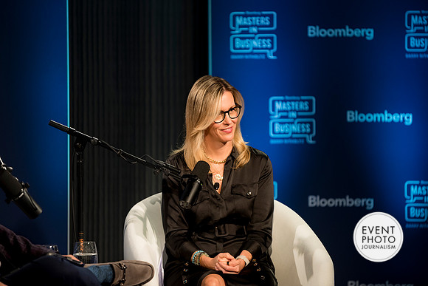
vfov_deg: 6.5
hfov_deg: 9.7
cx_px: 225
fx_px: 2519
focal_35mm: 212
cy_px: 135
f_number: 2.8
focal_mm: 200
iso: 800
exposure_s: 1/125
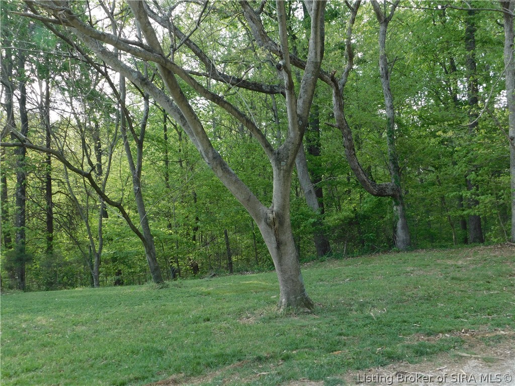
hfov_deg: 51.4
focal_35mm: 36
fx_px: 536
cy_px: 193
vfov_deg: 39.7
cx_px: 258
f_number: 3.5
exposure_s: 1/100
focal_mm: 6.3
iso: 125
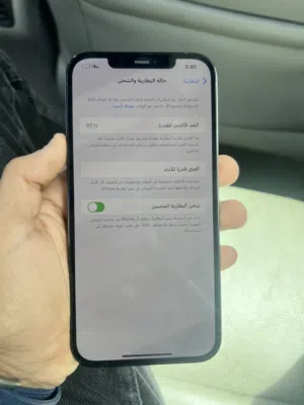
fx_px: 304
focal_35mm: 26
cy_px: 202
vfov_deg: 67.3
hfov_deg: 53.1
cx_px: 152
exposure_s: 1/157
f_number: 1.5
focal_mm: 5.7
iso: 64
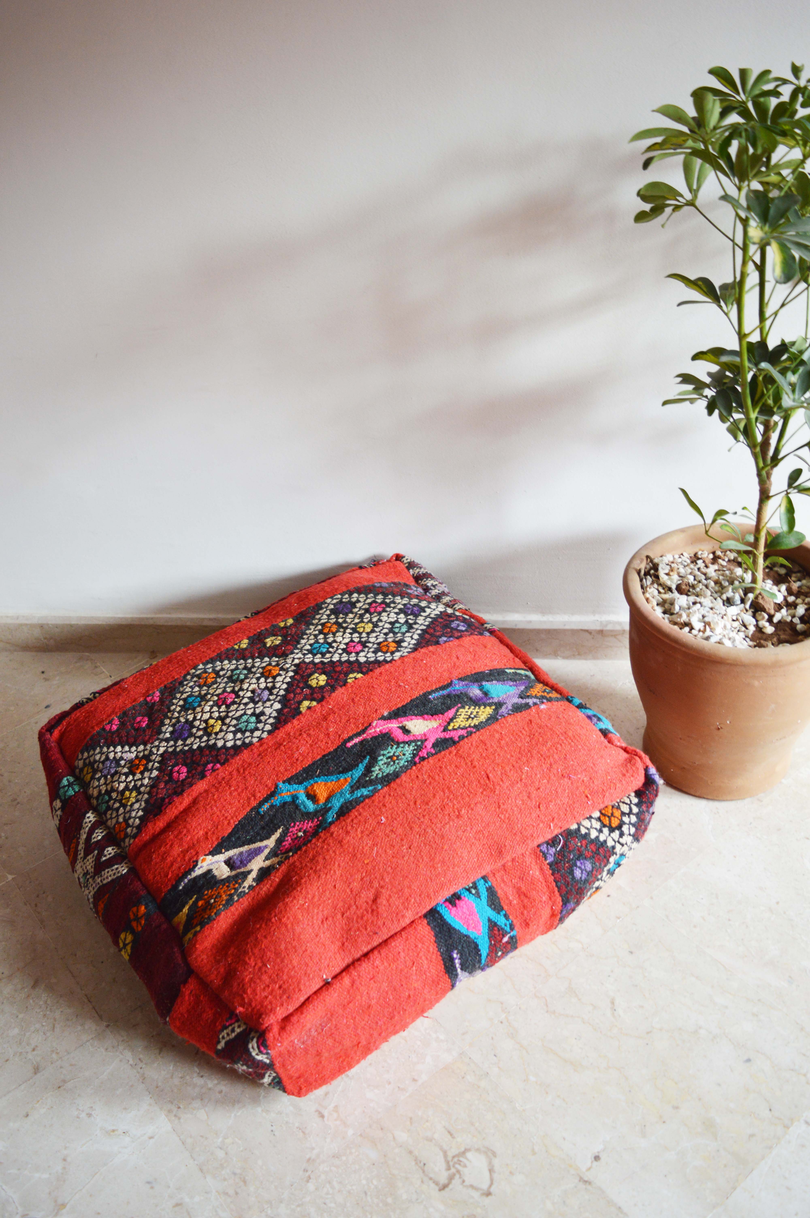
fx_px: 1014
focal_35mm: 30
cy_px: 609
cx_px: 405
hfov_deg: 43.5
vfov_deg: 62.0
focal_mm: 20
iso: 400
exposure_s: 1/50
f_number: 3.8
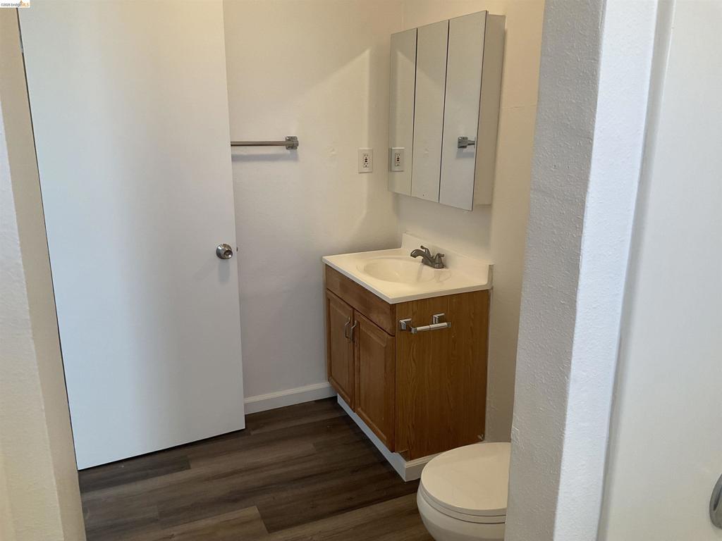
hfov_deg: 61.7
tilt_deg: -14.2
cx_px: 361
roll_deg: +0.3
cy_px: 270
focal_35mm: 29
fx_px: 605
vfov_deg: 48.2
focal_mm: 3
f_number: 1.8
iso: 64
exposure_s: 1/120
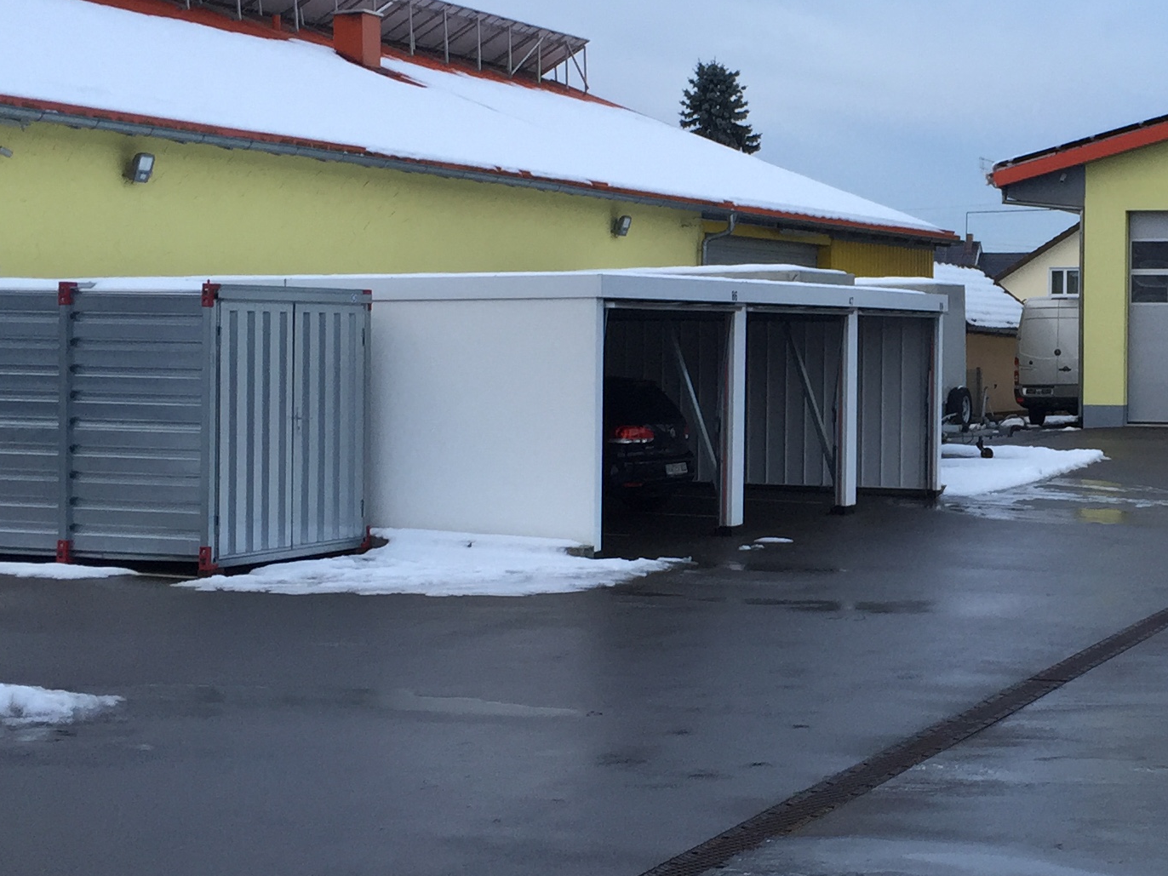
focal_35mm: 69
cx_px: 1023
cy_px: 398
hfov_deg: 27.3
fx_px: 2328
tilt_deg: -2.1
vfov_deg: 21.3
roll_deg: -0.8
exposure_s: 1/100
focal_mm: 4.15
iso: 50
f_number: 2.2
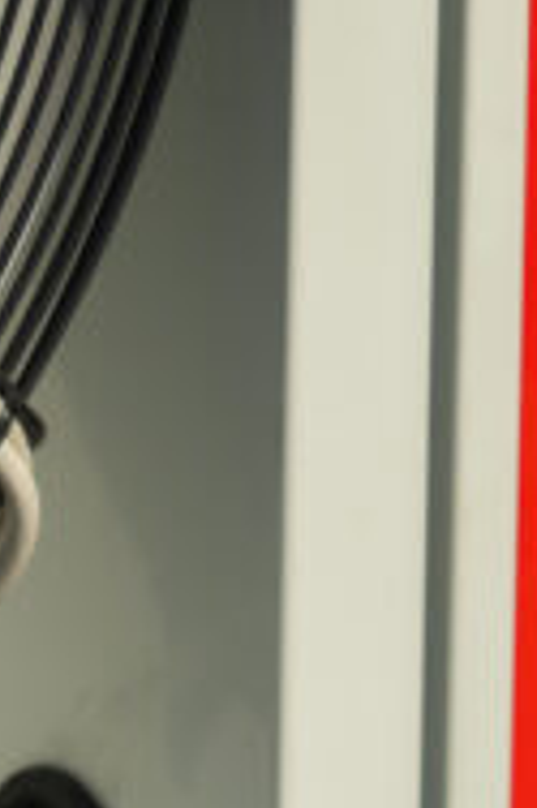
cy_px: -466
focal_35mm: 267
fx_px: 5985
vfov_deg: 7.6
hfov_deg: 4.9
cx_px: -1169
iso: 100
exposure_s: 1/80
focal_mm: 49
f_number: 10
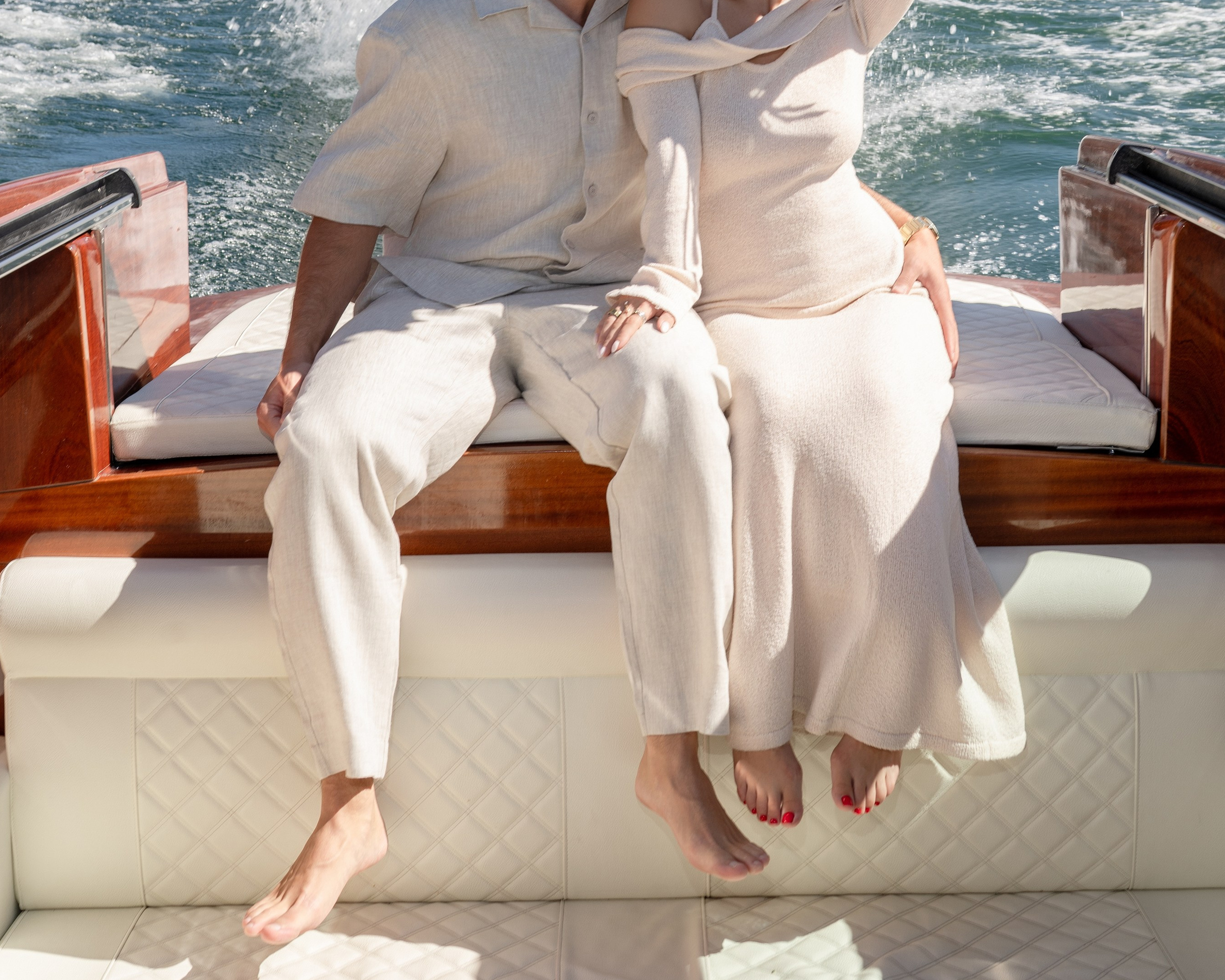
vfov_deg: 28.8
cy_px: 54
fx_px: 1813
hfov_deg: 37.3
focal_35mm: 50
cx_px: 611
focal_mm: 35
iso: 100
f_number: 7.1
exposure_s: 1/250
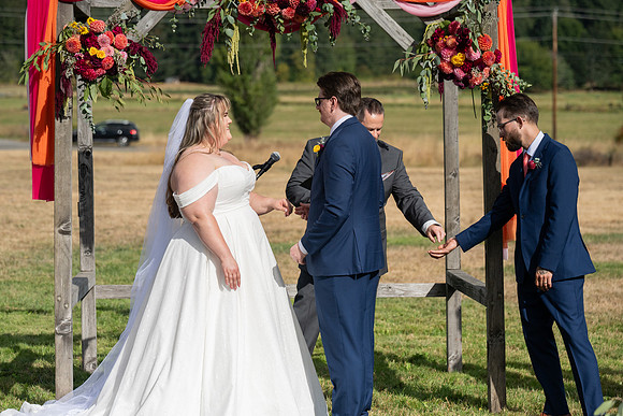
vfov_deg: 12.6
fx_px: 1887
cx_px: 312
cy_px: 208
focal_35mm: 109
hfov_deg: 18.8
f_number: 4.5
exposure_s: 1/8000
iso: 400
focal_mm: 109
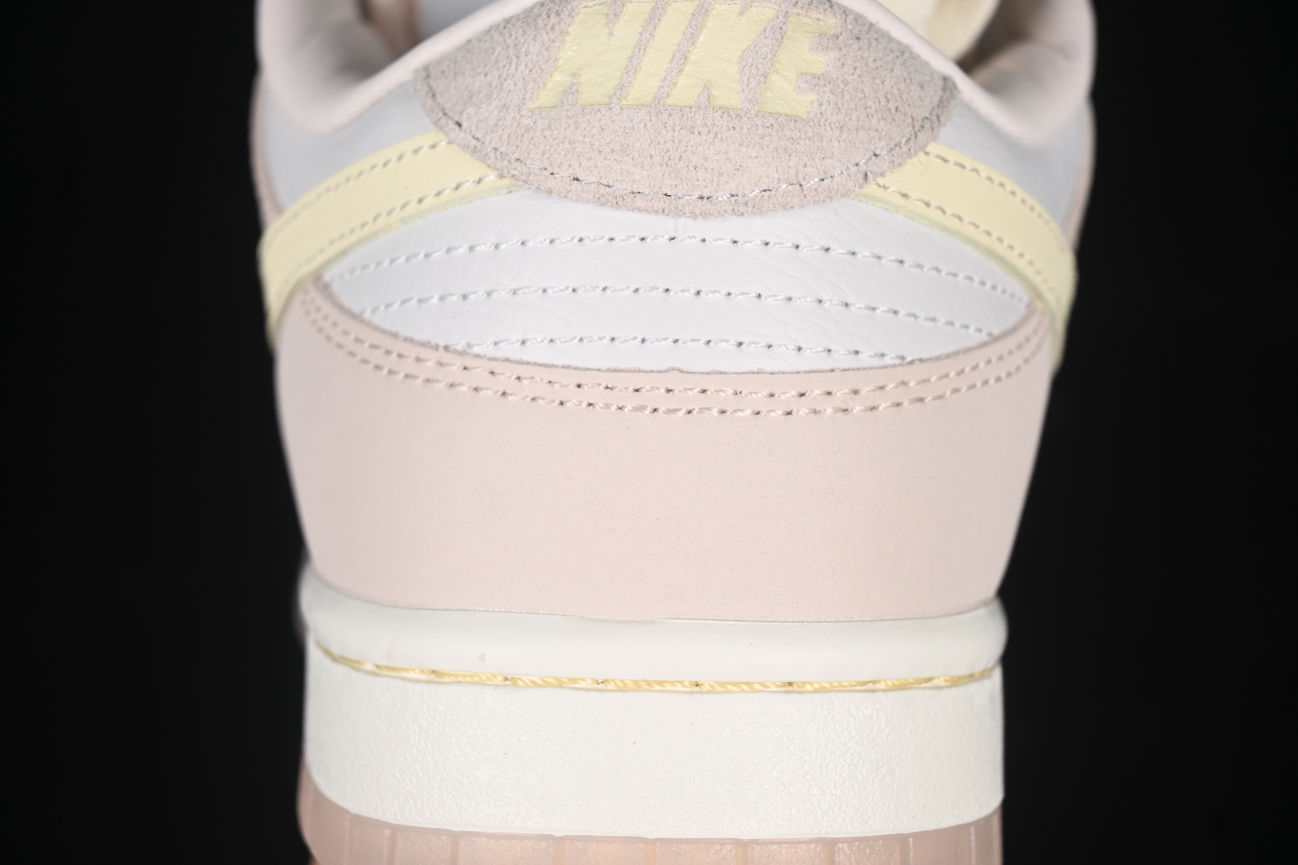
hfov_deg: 27.0
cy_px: 432
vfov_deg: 18.2
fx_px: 2704
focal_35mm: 75
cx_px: 649
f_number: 7.1
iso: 160
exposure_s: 1/80
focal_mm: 50
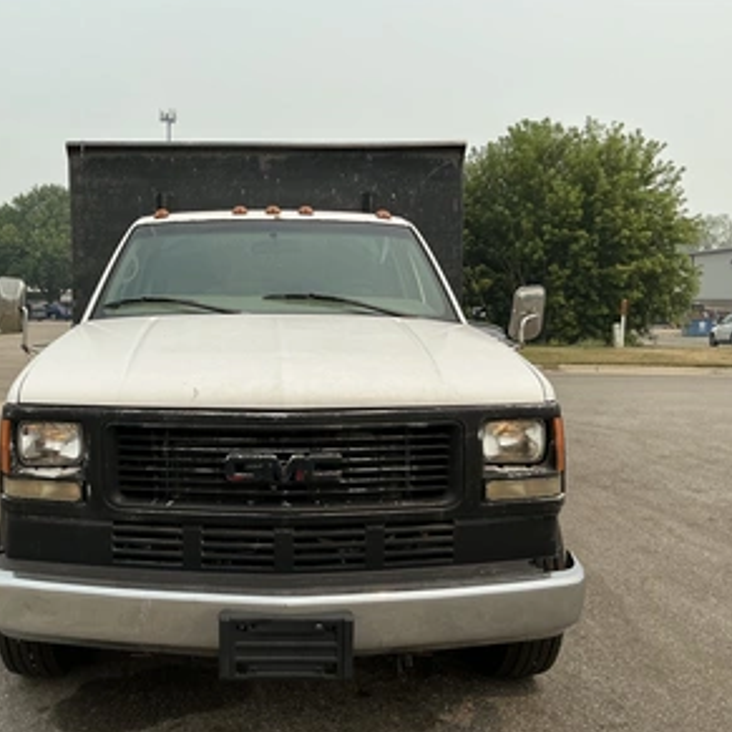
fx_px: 813
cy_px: 375
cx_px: 262
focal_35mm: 34
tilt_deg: -1.0
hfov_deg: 47.9
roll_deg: -2.0
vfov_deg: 48.4
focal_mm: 3
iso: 25
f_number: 1.8
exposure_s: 1/2427
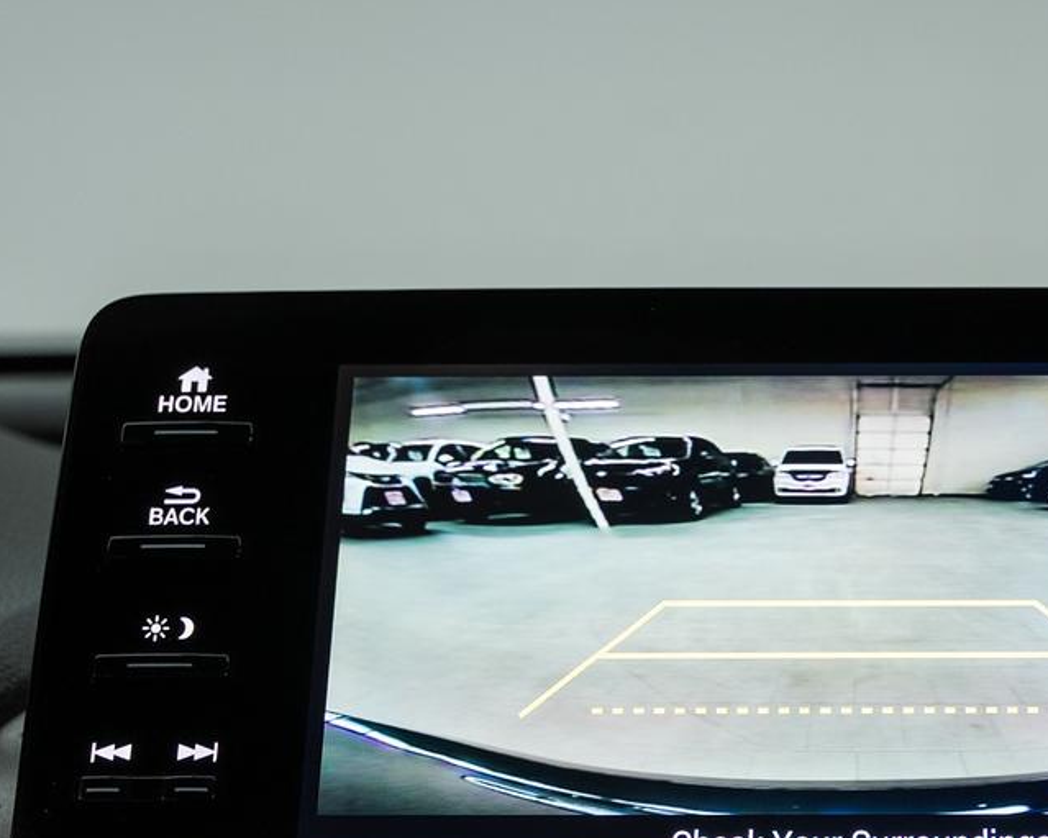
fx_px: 2016
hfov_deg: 28.1
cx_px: 932
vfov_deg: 23.1
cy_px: 689
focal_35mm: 65
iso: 400
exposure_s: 1/40
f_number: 6.3
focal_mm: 30
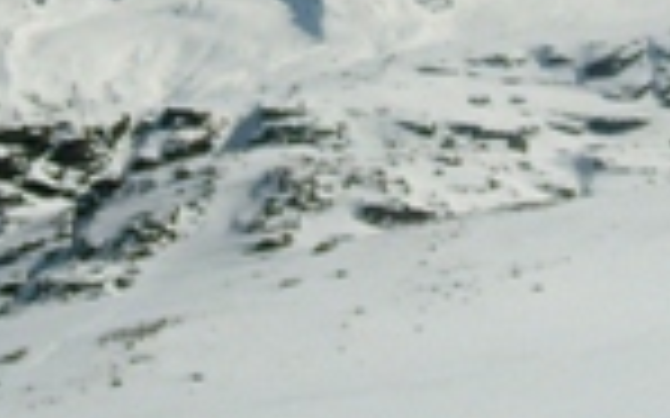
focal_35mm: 153
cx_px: 553
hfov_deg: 13.6
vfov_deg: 8.5
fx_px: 2793
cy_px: -61
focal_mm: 5.8
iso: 80
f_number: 7.1
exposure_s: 1/1000
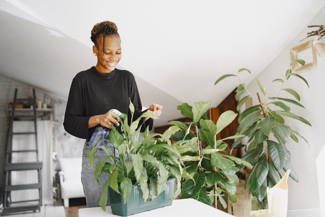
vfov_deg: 37.9
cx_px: 162
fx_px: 316
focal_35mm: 35
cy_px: 108
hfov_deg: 54.4
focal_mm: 35
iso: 640
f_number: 2.8
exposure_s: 1/2000
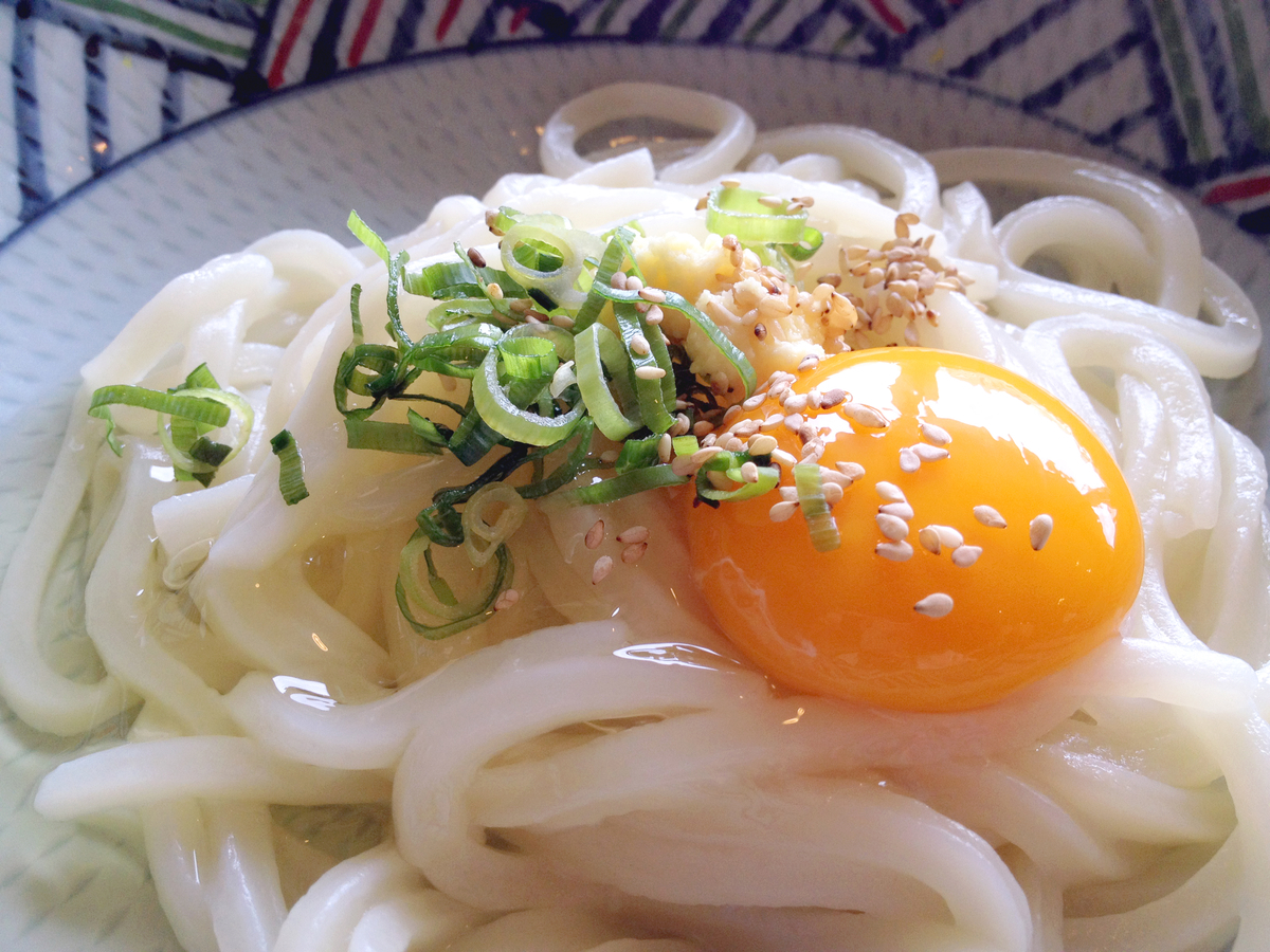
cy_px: 476
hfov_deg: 52.6
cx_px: 635
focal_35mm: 35
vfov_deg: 40.7
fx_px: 1284
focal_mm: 4.28
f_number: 2.4
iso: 80
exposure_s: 1/120
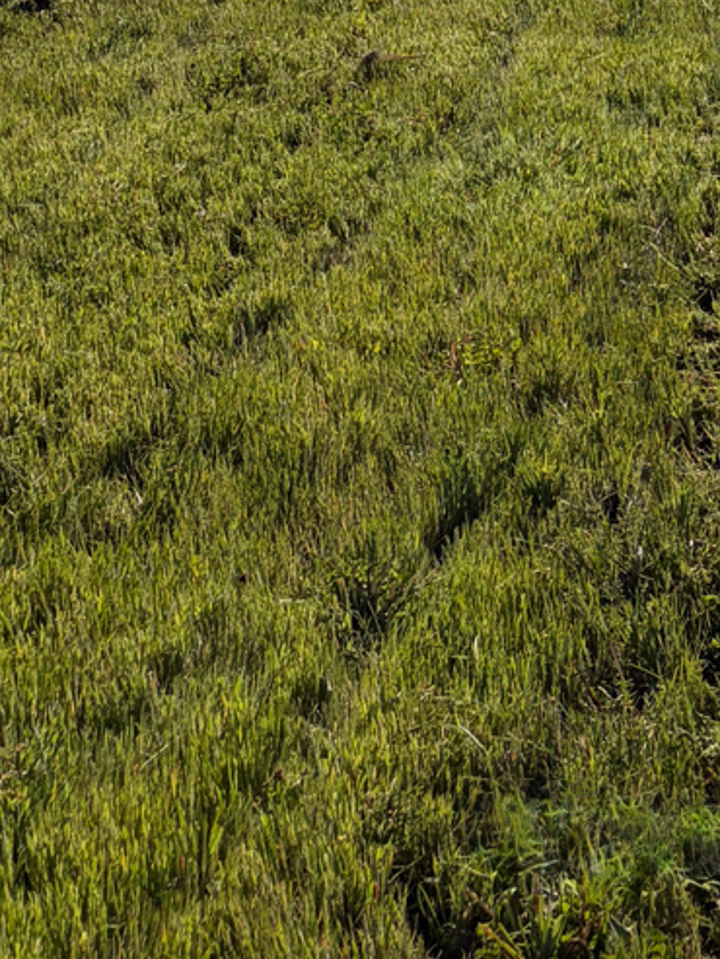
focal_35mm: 81
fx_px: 2245
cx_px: 636
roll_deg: +1.1
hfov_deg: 18.0
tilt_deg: -1.2
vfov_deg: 20.5
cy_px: -490
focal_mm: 5.96
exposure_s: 1/8850
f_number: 1.6
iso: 50
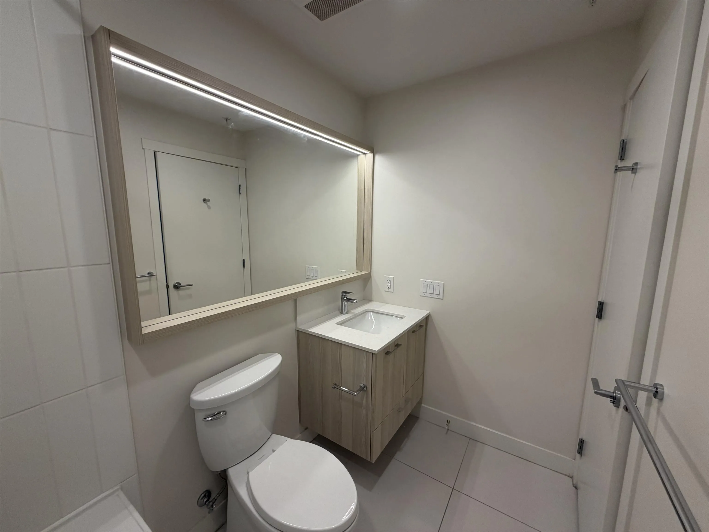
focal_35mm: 14
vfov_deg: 85.7
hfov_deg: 102.1
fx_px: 287
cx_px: 354
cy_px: 266
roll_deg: -0.6
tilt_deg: -7.6
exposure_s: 1/120
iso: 160
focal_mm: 2.22
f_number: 2.2
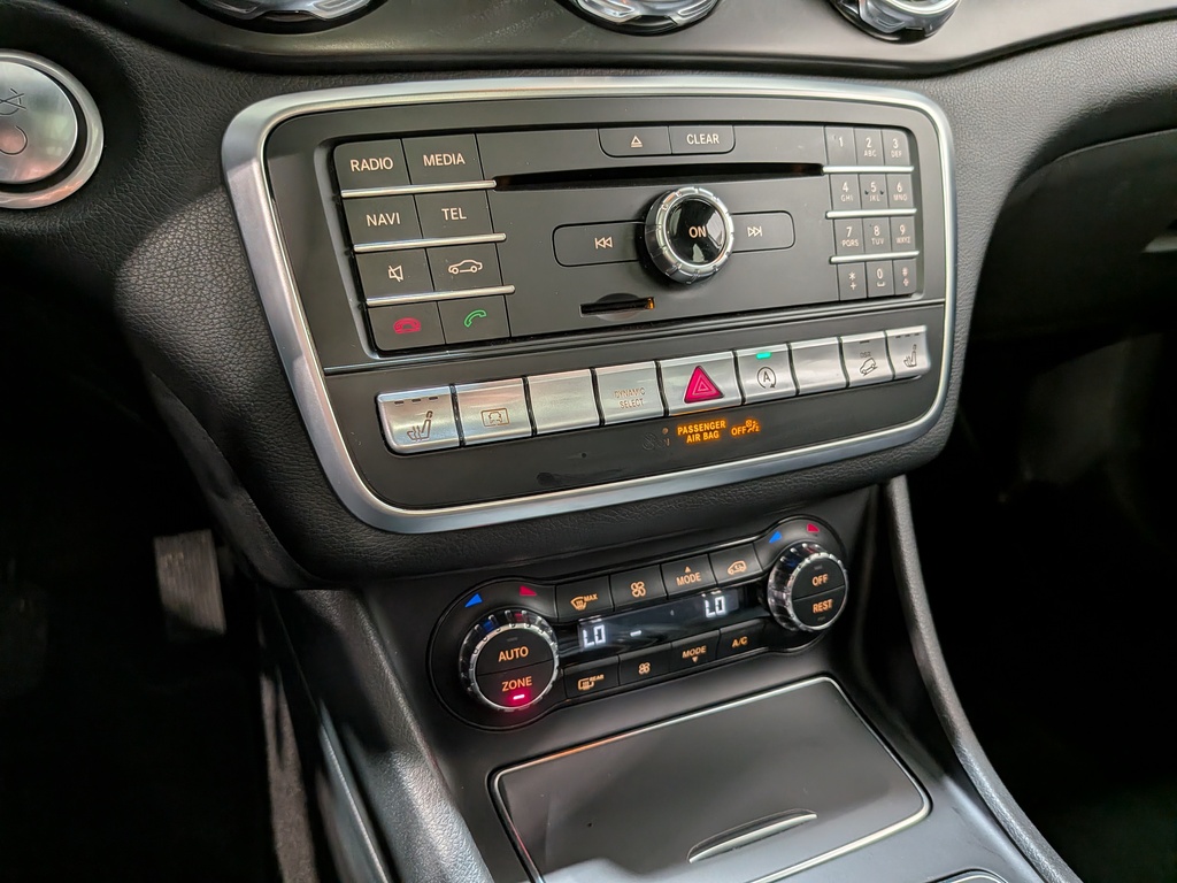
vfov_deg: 56.8
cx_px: 588
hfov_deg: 71.6
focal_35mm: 24
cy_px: 442
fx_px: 816
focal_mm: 4.53
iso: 25
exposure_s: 1/30
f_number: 1.7
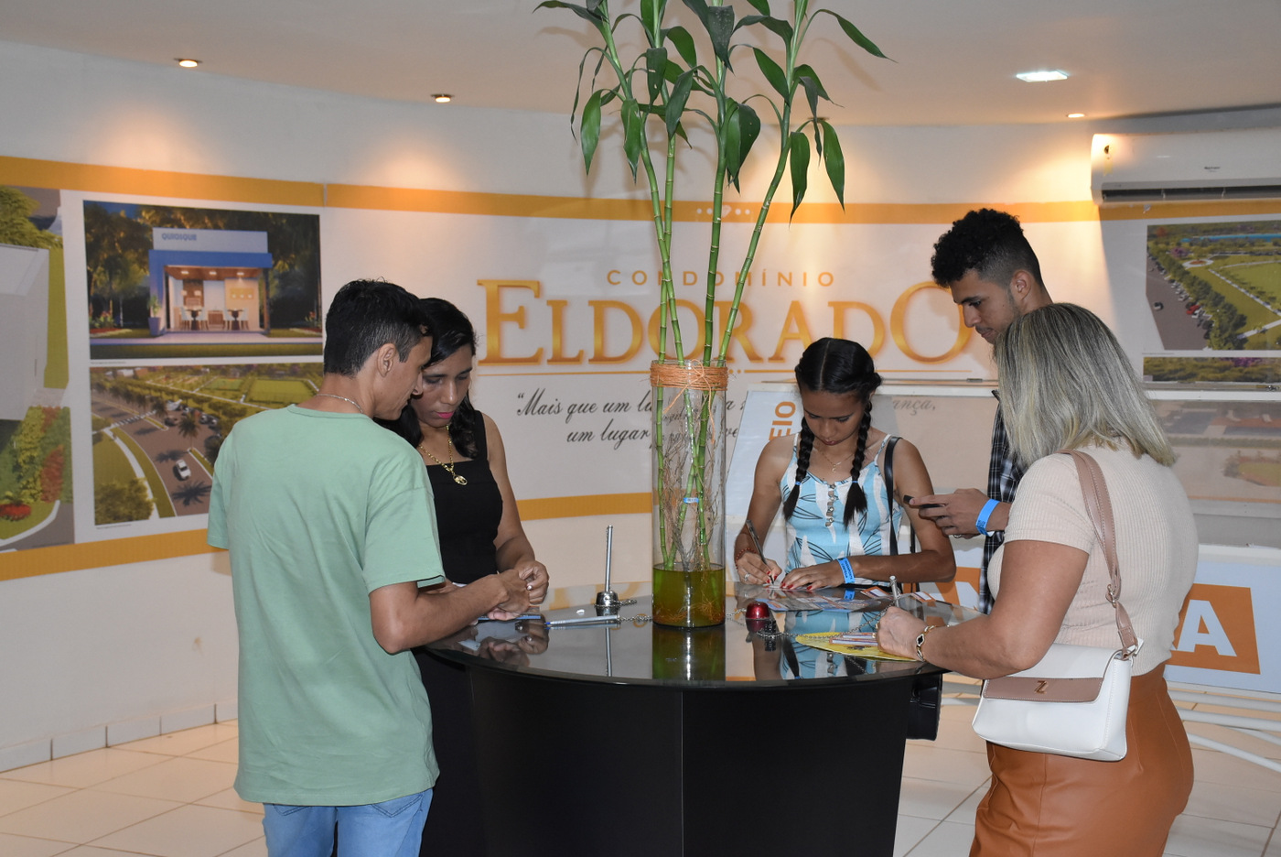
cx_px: 640
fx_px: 1709
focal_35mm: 48
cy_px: 428
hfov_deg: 41.1
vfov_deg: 28.1
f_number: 5.6
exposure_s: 1/60
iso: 1600
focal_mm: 32
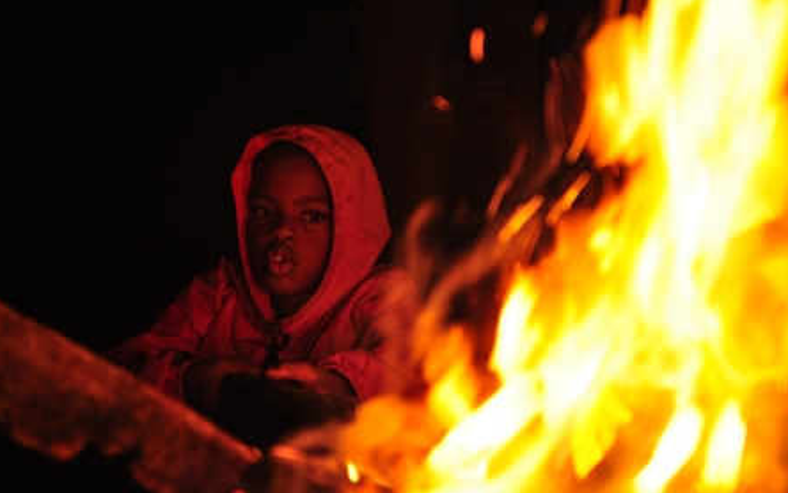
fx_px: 1654
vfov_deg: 17.0
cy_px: 261
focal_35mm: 77
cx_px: 392
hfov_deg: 26.8
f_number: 3.5
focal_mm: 50
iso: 1000
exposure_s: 1/50
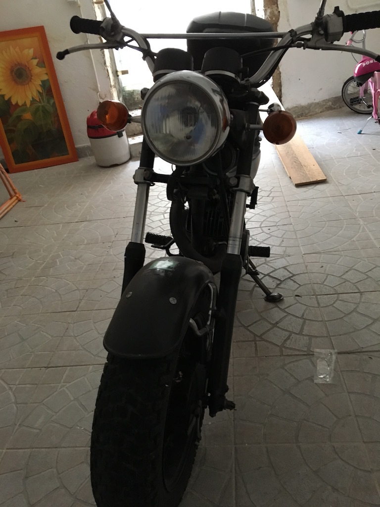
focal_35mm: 29
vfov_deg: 61.7
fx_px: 424
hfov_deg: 48.2
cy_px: 254
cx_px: 190
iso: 200
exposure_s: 1/17
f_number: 2.2
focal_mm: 4.15
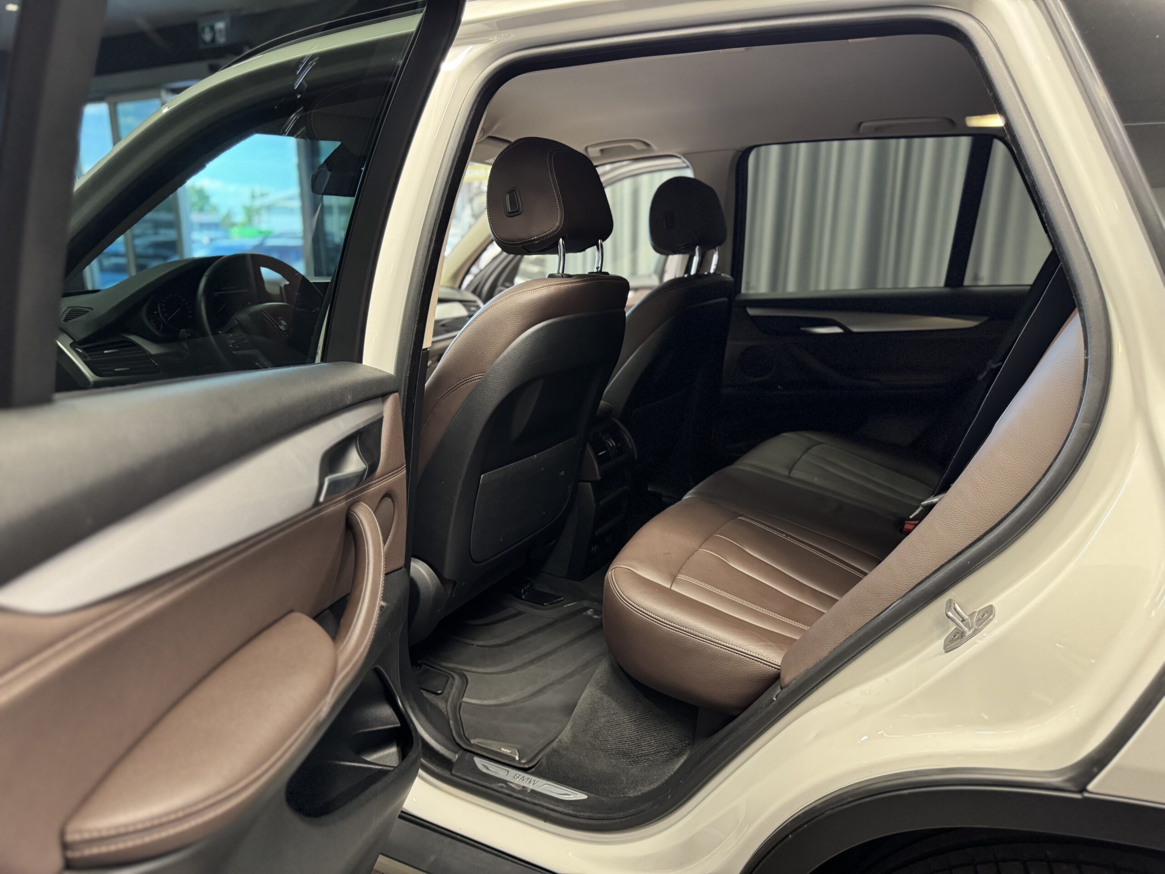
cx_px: 582
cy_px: 437
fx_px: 808
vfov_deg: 56.8
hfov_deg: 71.6
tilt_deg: -14.3
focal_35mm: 24
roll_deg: +0.1
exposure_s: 1/50
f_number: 1.78
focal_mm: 6.76
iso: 500
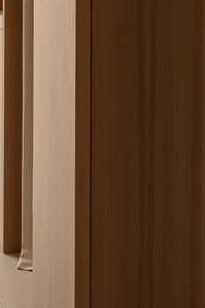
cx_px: 354
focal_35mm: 112
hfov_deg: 11.4
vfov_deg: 17.1
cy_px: -95
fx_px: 958
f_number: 13
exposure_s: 1/6
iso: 250
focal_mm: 27.5
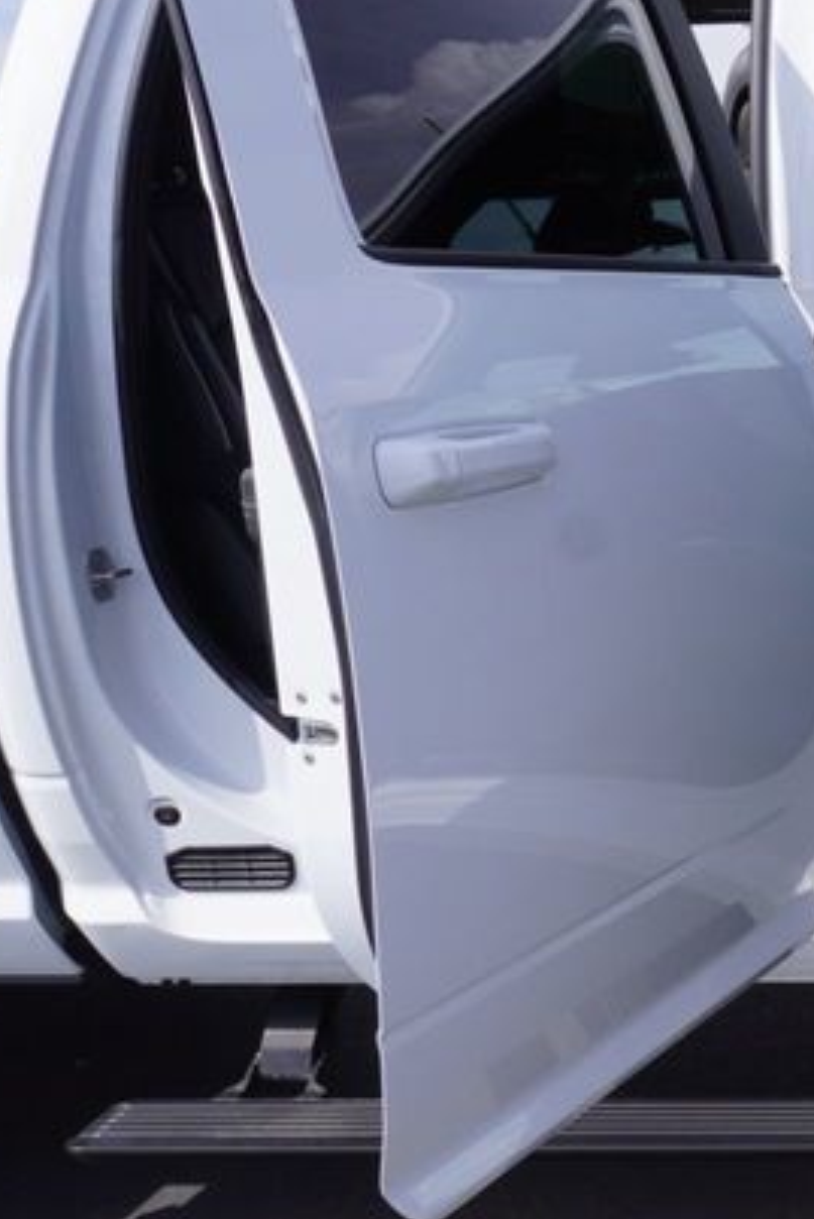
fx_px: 2067
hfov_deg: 18.9
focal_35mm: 61
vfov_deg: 32.9
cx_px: 1310
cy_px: 584
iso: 100
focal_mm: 16
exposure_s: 1/160
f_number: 10
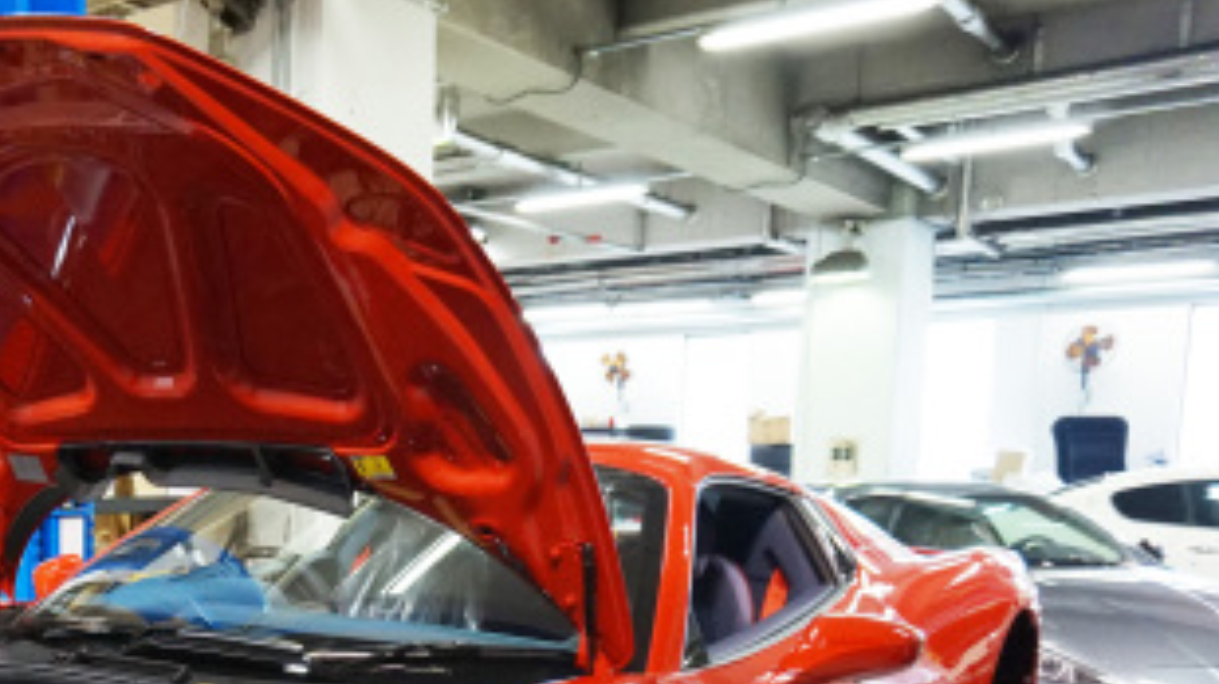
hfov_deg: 44.4
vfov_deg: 26.3
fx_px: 1389
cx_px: 193
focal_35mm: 43
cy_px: 680
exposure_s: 1/160
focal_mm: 16
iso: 1600
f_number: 3.5
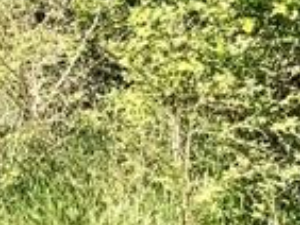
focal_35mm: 174
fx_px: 1509
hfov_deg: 8.5
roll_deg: +0.9
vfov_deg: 8.0
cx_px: -736
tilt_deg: +3.3
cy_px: -272
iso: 80
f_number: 1.78
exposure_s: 1/2331
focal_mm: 6.76
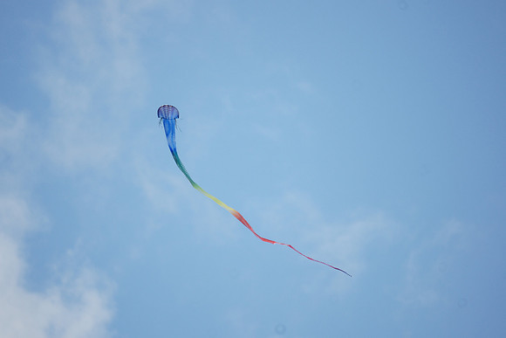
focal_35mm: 750
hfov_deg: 2.7
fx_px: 10544
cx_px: 253
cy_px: 169
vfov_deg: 1.8
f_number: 8
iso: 200
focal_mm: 500
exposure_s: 1/500
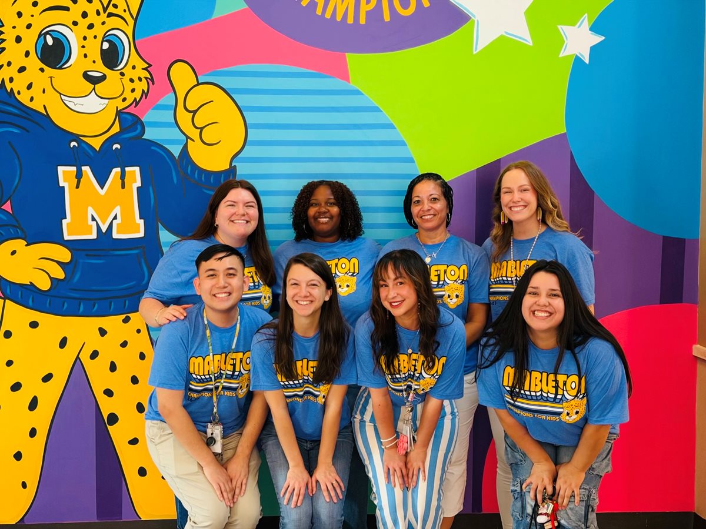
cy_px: 264
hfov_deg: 39.7
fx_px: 979
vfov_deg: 30.3
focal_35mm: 48
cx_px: 353
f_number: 1.78
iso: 320
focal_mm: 6.76
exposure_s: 1/40
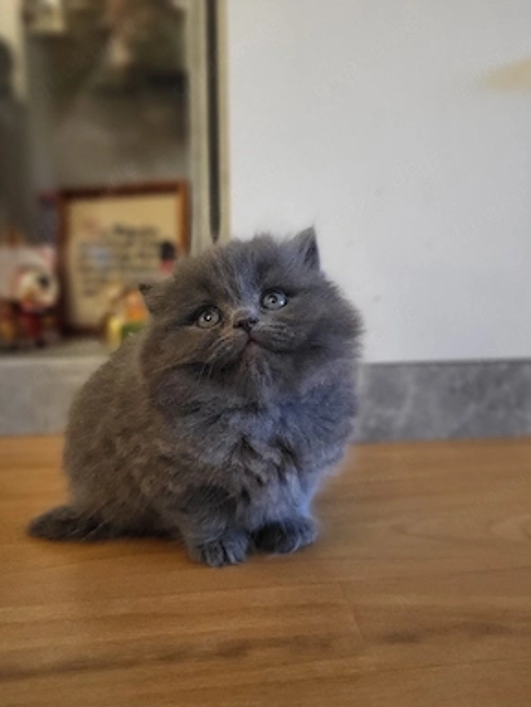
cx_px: 265
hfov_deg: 51.4
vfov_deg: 65.3
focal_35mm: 27
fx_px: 552
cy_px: 364
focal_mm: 5.4
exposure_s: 1/14.3
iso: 500
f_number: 1.8
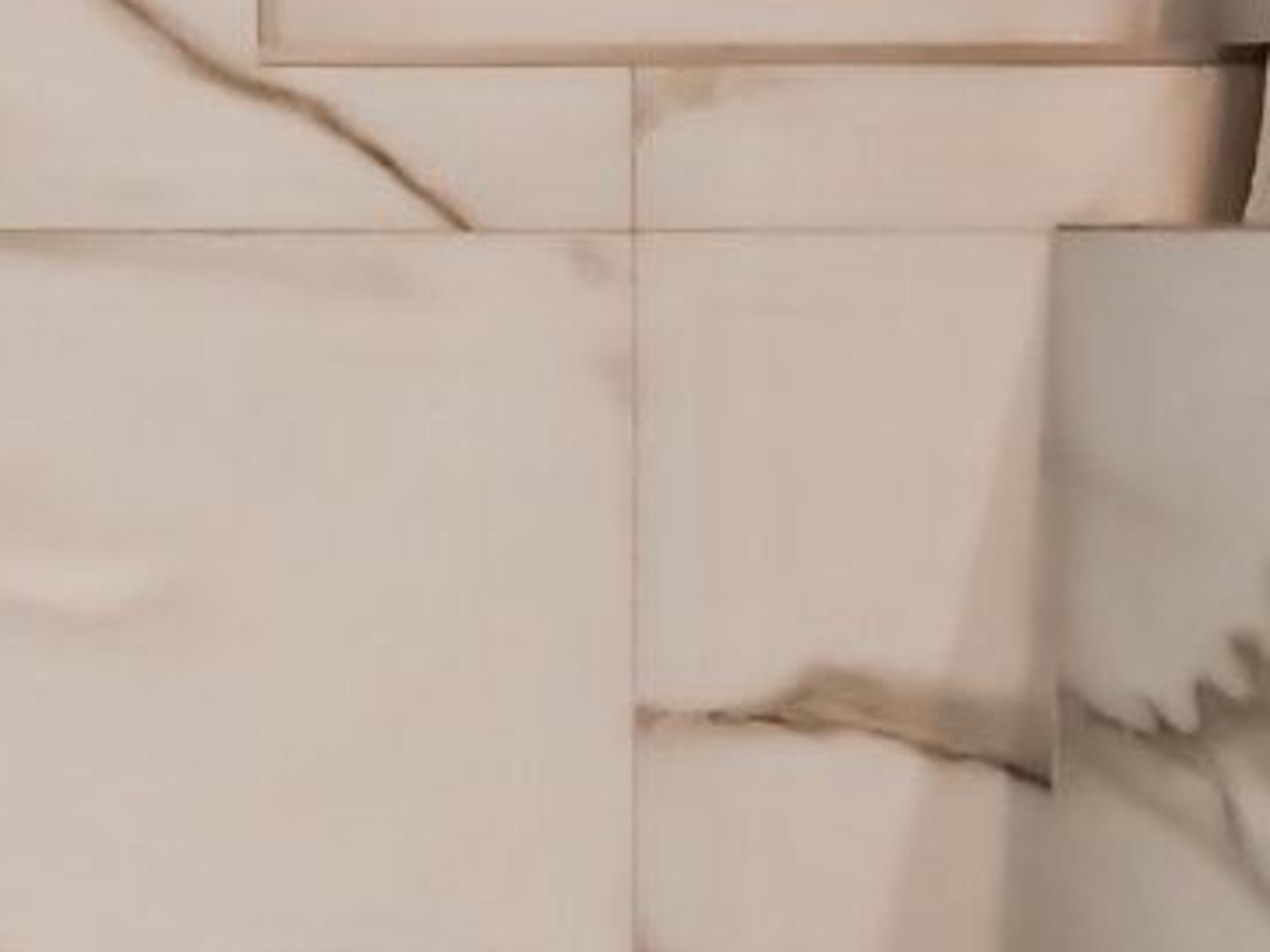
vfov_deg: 12.2
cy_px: 279
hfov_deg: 12.5
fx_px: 4439
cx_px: -1827
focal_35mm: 121
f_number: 2.2
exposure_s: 1/100
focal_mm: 2.26
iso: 160
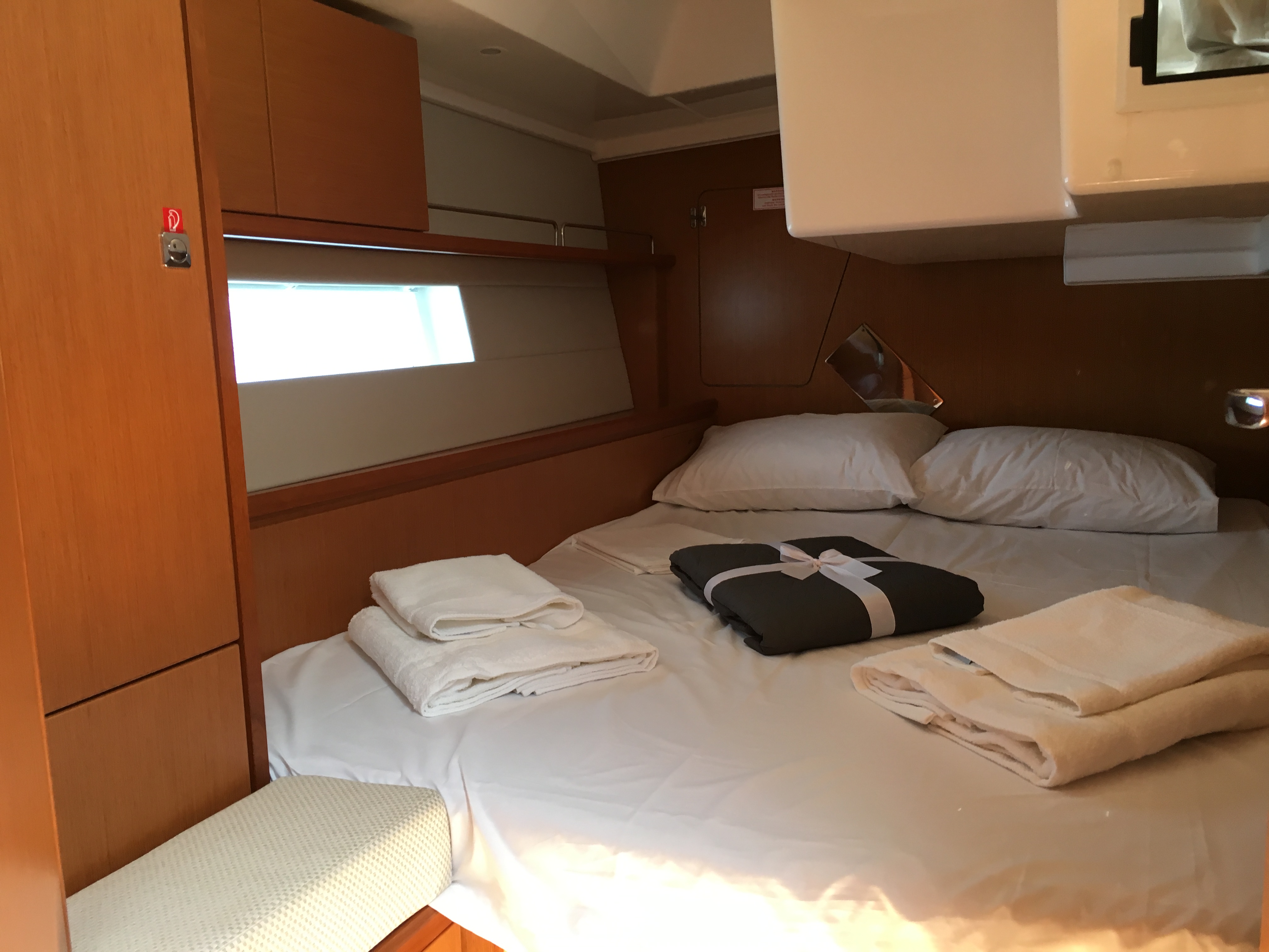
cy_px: 476
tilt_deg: -9.5
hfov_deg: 61.7
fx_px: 1063
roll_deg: +0.2
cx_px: 634
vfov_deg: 48.2
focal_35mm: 29
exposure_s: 1/33
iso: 64
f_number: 2.2
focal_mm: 4.15
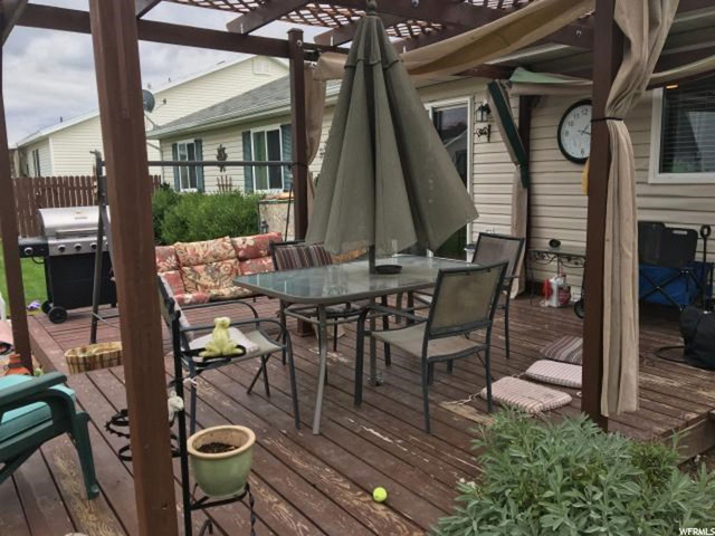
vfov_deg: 48.2
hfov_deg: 61.7
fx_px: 599
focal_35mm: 29
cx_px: 358
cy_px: 268
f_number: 2.2
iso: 25
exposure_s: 1/530
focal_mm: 4.15
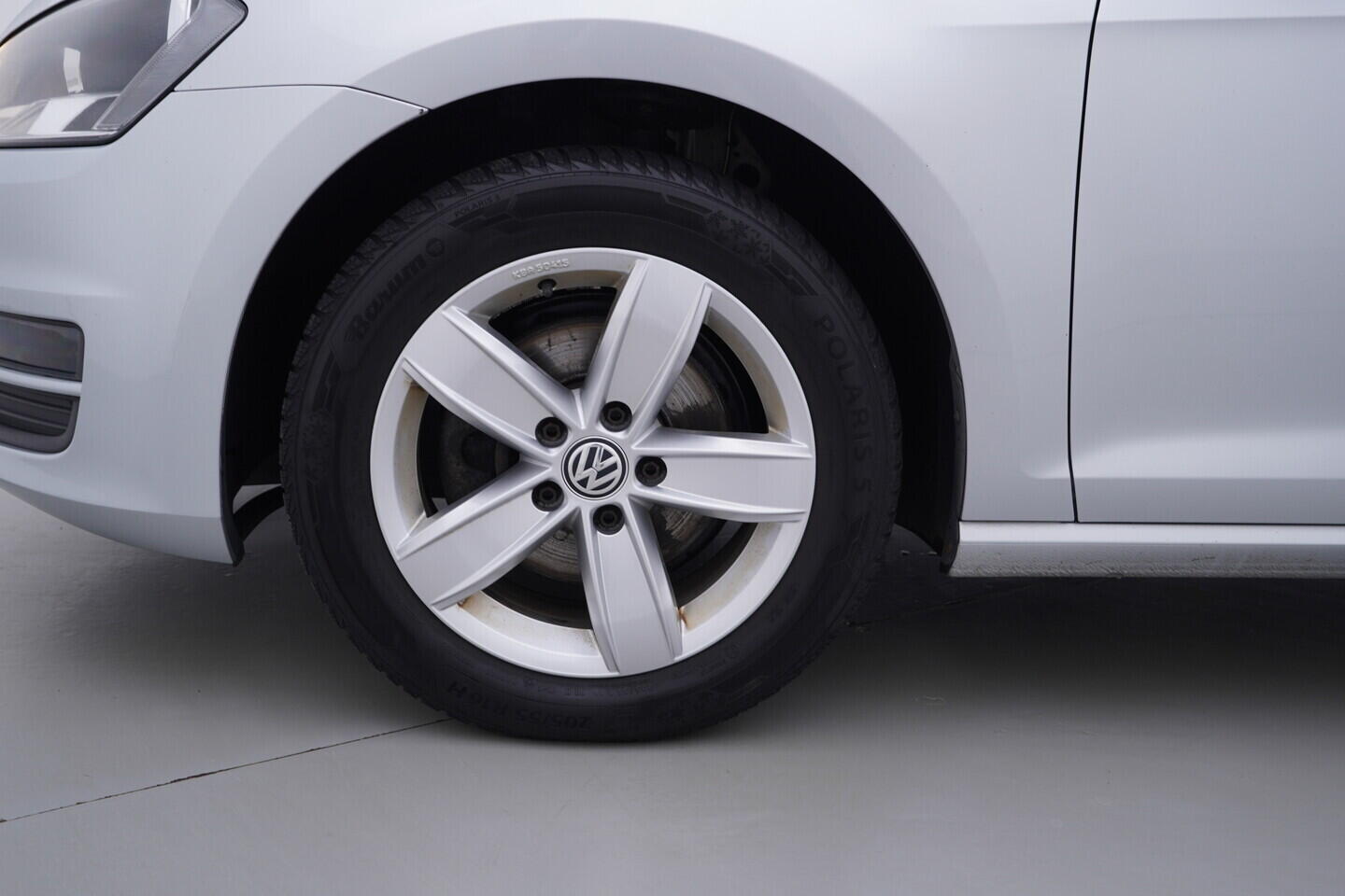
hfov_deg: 53.1
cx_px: 672
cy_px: 448
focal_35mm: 36
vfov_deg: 36.9
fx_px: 1345
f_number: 4
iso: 125
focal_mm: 24
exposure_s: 1/80
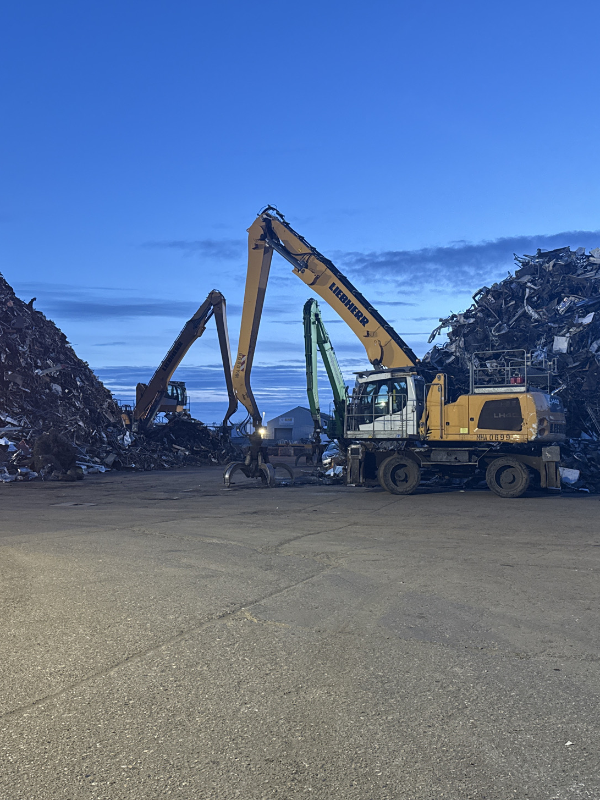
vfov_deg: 55.4
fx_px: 763
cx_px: 291
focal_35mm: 33
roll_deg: -0.8
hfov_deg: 42.9
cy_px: 394
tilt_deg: +4.1
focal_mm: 6.76
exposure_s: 1/25
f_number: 1.78
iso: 800
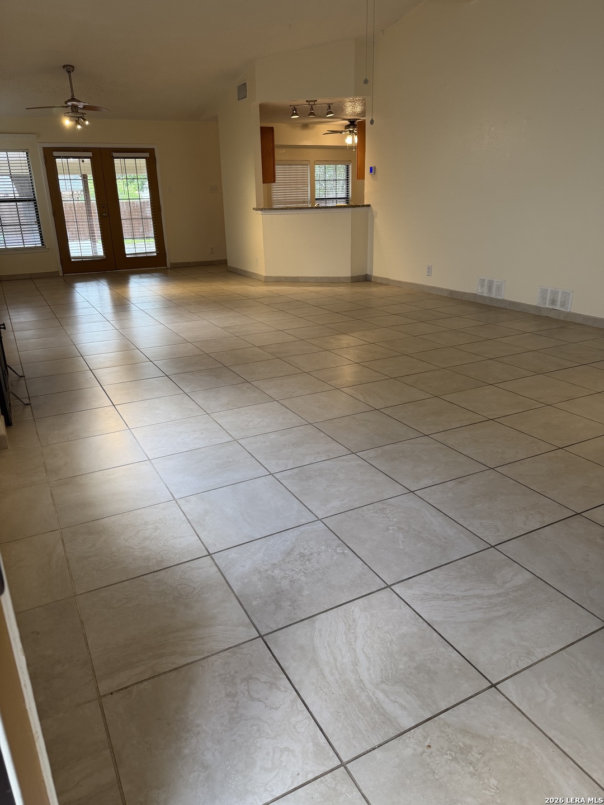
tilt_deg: -20.6
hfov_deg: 56.8
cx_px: 302
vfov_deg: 71.6
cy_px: 402
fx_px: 558
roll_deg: +0.9
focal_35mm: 24
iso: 125
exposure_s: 1/121
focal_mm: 6.76
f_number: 1.78
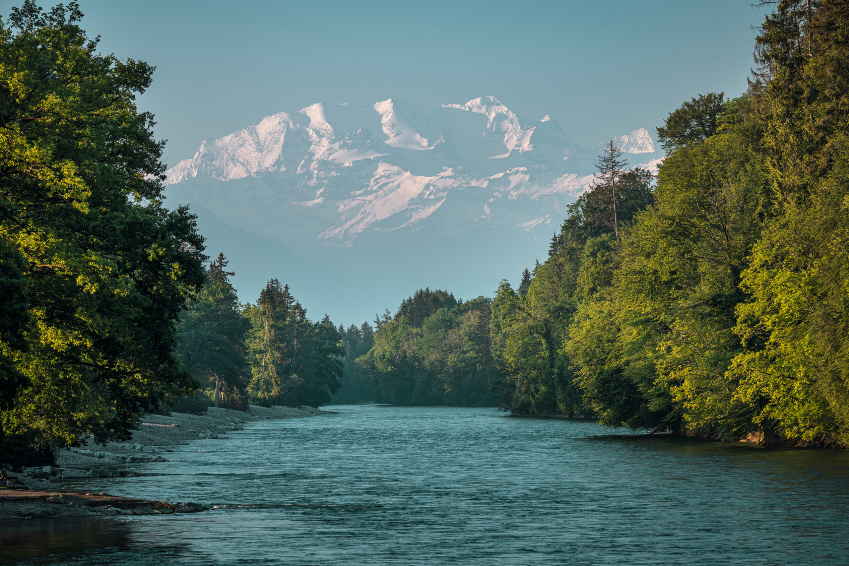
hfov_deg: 10.5
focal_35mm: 195
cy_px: 283
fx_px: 4599
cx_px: 424
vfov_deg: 7.0
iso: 64
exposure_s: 1/10
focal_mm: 195
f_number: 11
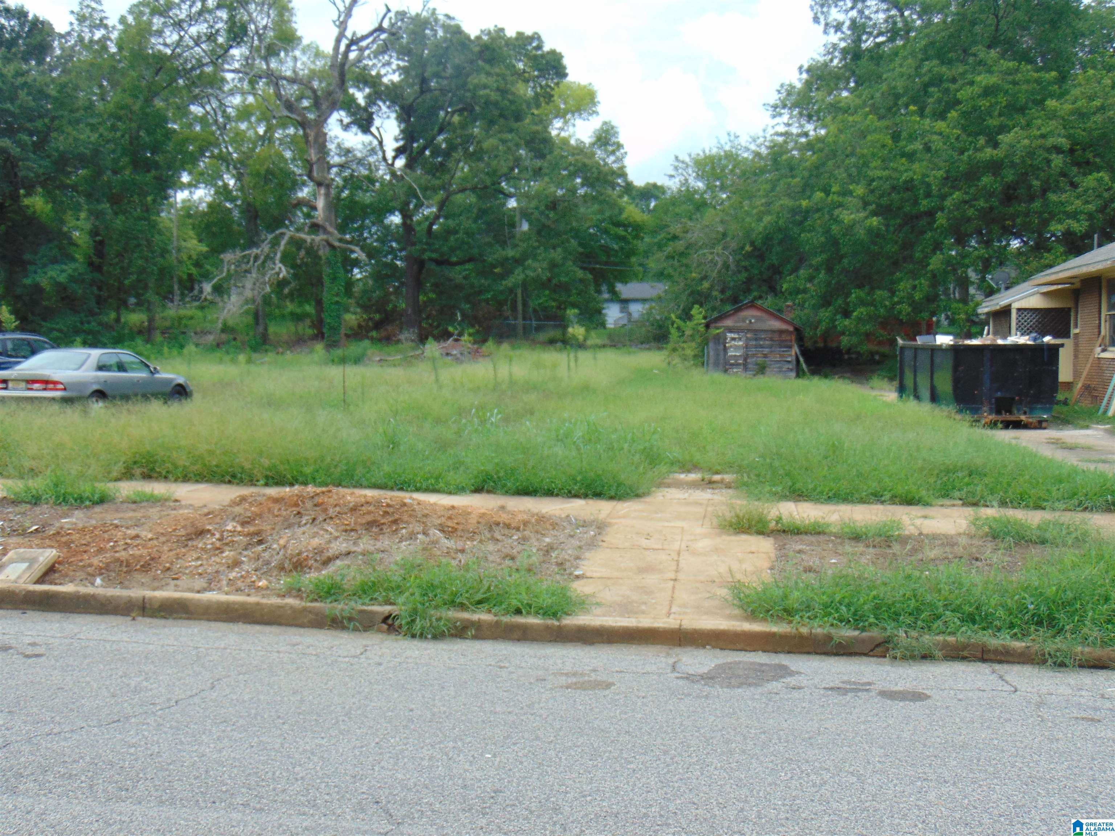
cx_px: 558
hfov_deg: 52.6
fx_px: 1127
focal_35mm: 35
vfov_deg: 40.7
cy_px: 418
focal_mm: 6.3
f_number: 3.2
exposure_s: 1/640
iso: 80
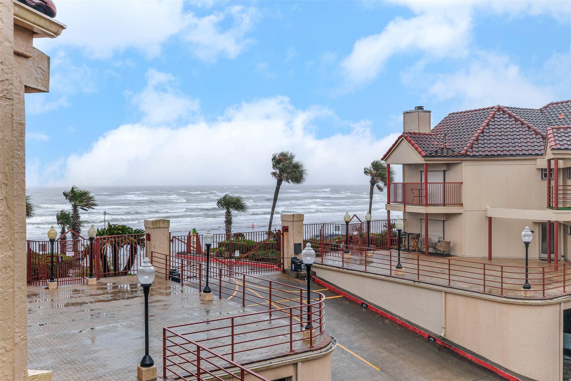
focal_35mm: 36
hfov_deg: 53.1
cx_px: 286
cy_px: 190
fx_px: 571
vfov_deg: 36.9
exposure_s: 1/200
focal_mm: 24
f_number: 8
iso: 200
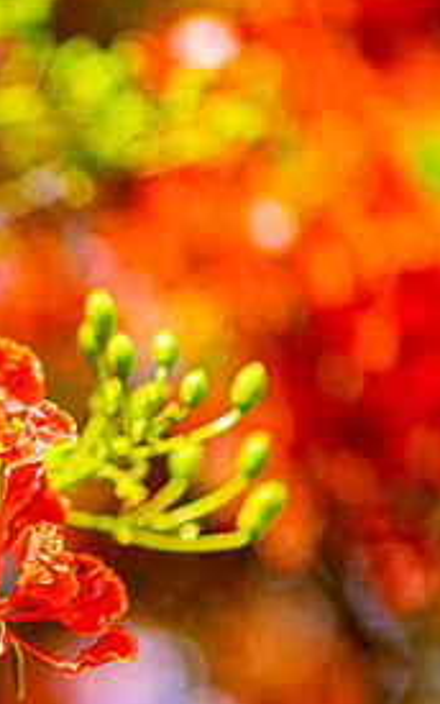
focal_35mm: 183
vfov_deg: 11.4
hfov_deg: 7.1
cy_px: 483
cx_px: -205
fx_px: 3509
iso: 64
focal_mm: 85
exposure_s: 1/1600
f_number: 1.6
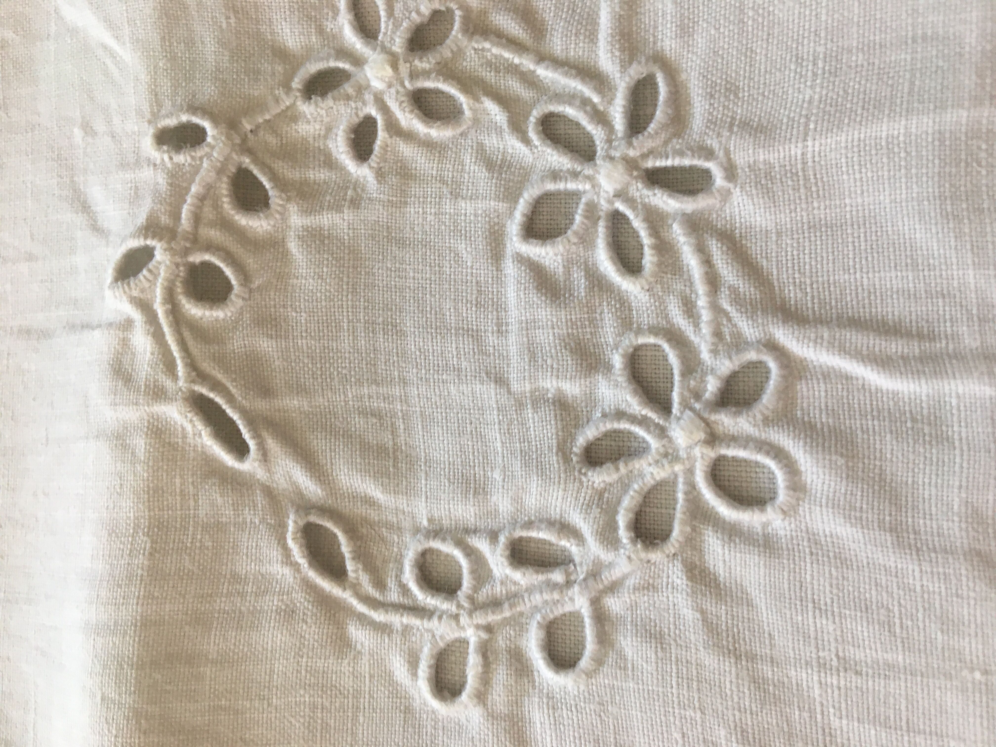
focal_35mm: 29
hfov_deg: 61.7
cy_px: 374
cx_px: 498
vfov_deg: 48.2
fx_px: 834
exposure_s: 1/33
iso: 25
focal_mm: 4.15
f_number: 2.2
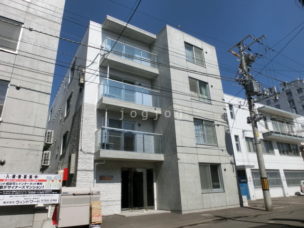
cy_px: 114
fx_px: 211
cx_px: 152
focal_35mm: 24
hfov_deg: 71.6
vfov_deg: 56.8
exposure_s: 1/1000
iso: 200
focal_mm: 4.24
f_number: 7.9
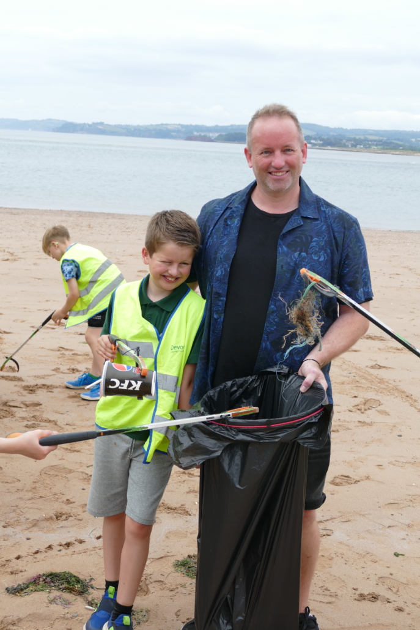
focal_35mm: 50
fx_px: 875
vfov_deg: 39.6
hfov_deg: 27.0
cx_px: 210
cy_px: 315
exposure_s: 1/800
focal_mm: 18.17
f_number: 3.3
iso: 125
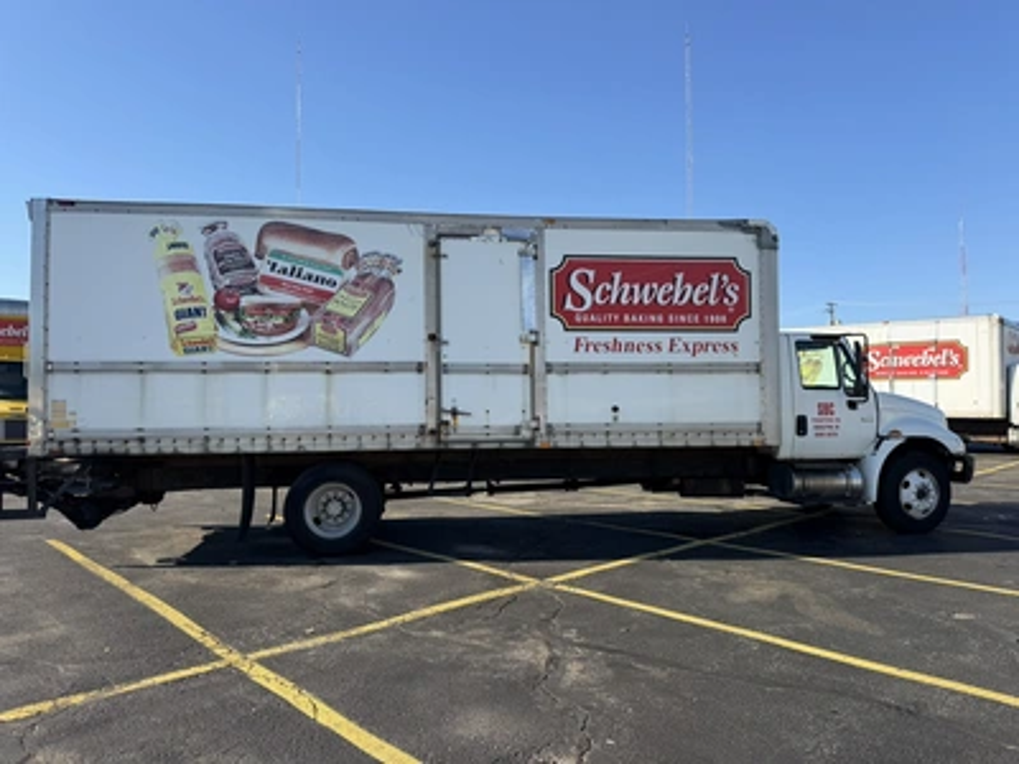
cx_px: 510
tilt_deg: +2.6
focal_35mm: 24
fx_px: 706
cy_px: 382
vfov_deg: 56.8
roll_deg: +1.0
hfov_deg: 71.6
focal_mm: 6.76
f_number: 1.78
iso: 80
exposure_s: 1/2801
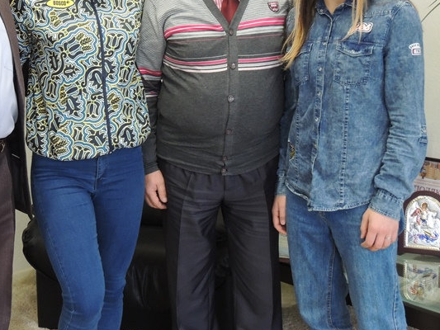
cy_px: 86
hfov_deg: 31.9
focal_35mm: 60
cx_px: 143
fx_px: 763
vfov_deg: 24.2
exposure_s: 1/20
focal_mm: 7.1
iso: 400
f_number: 3.3
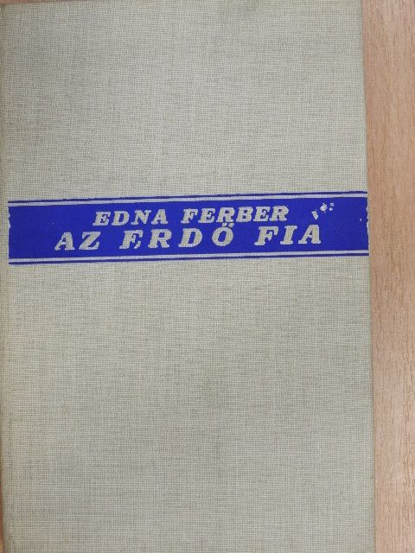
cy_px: 276
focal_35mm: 65
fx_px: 1039
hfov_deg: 22.6
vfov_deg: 29.8
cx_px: 208
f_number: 4.2
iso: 280
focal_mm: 11.6
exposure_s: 1/30
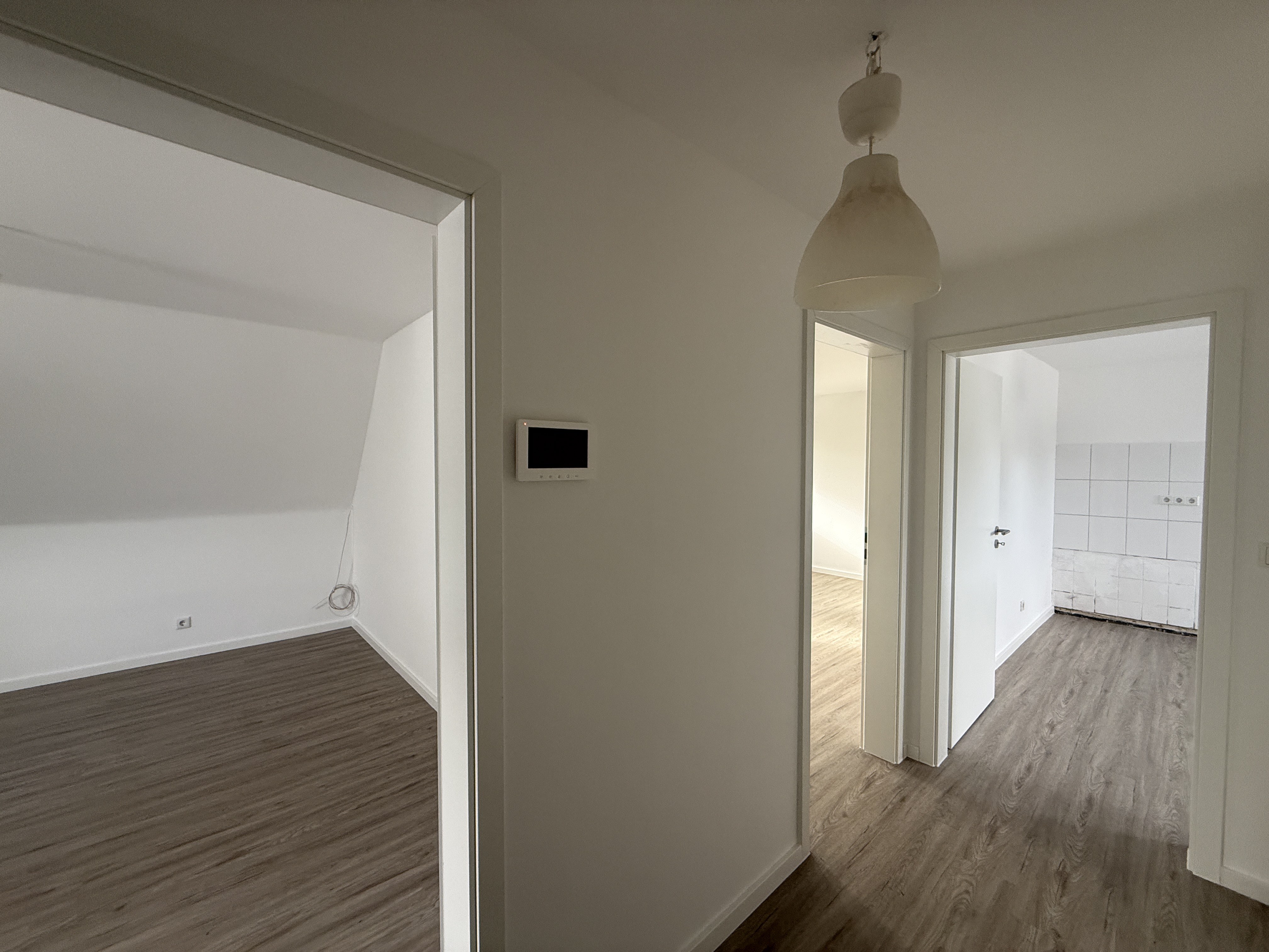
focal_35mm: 14
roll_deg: -0.1
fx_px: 513
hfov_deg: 102.1
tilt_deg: -1.1
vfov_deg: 85.7
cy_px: 476
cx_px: 634
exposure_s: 1/99
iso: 250
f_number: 2.2
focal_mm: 2.22
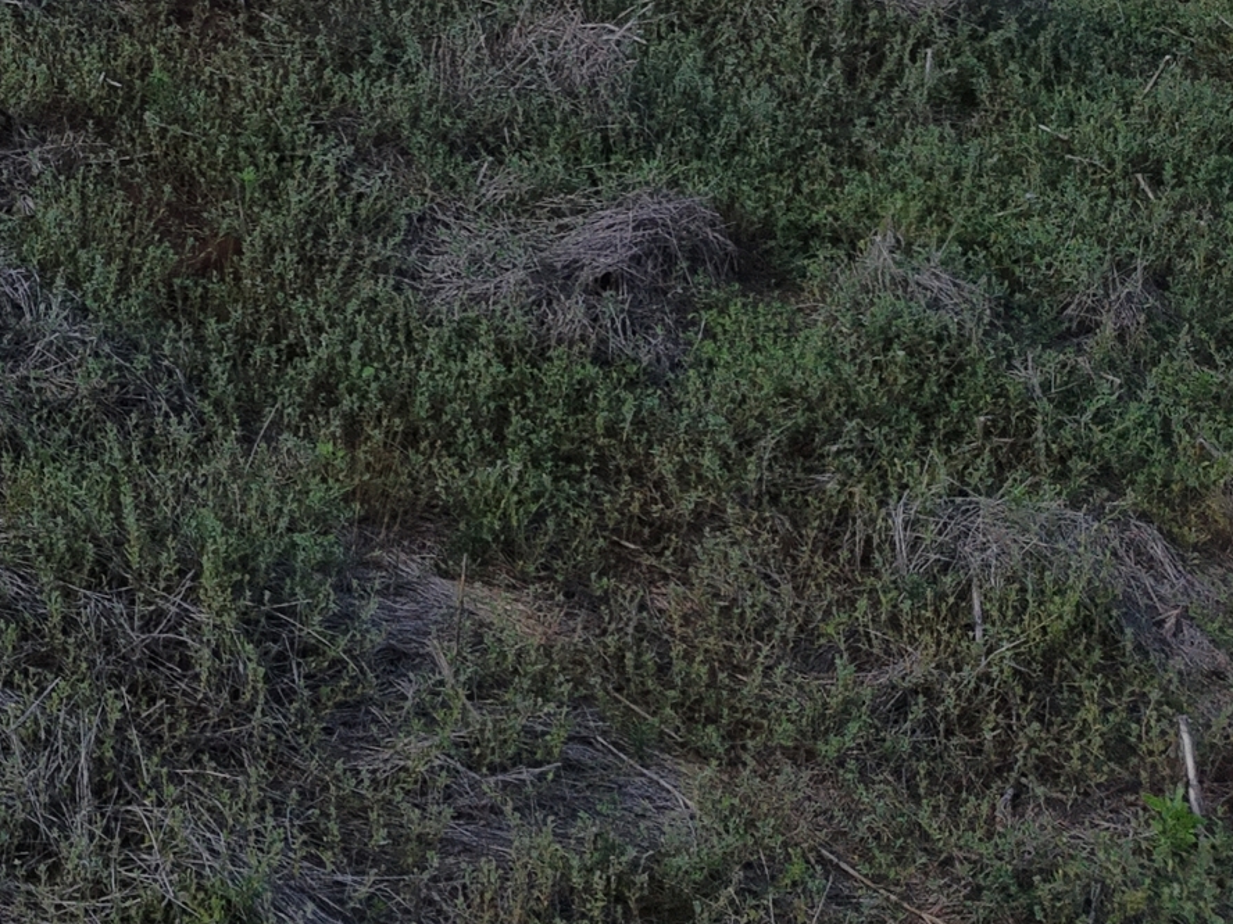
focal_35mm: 83
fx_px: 2956
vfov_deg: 16.5
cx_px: -730
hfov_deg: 19.7
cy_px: -383
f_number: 1.8
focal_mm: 8.67
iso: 300
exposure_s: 1/3000
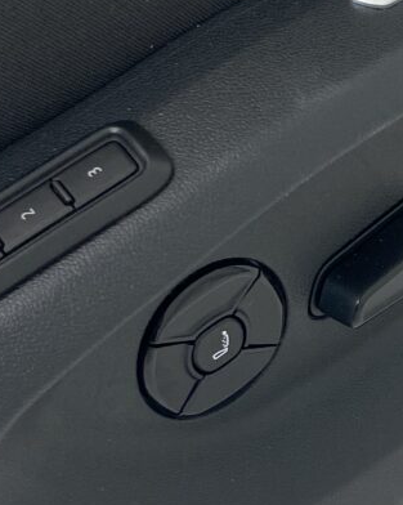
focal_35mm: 95
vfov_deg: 19.9
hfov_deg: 15.8
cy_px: 436
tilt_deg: -50.6
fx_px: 1418
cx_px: 422
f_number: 1.8
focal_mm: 4.25
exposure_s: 1/100
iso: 125
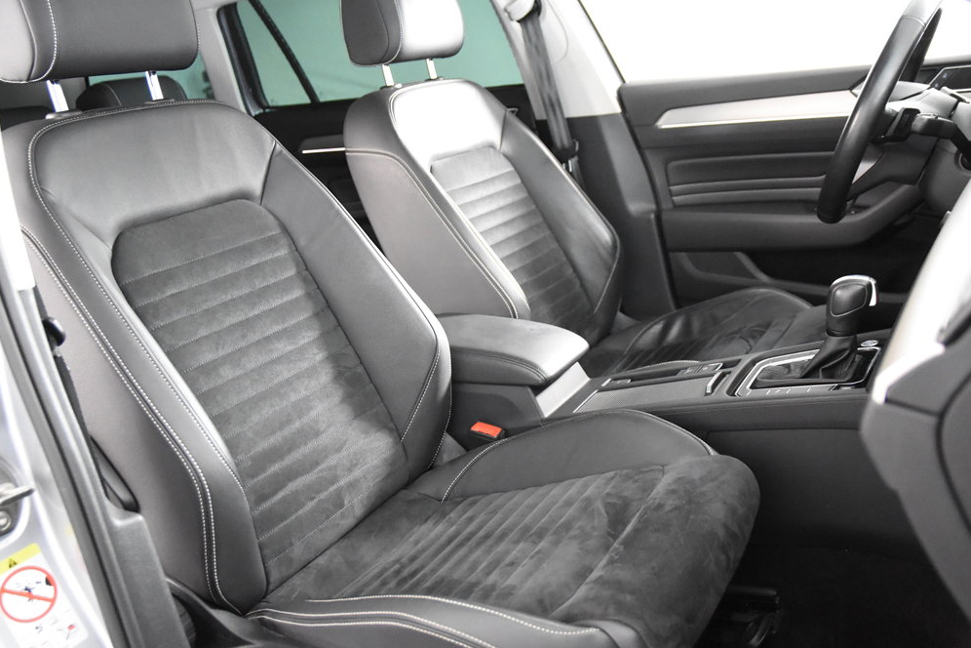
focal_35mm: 37
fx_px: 998
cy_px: 326
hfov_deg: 51.9
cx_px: 486
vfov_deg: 35.9
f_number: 3
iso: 6400
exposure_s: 1/40
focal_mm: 24
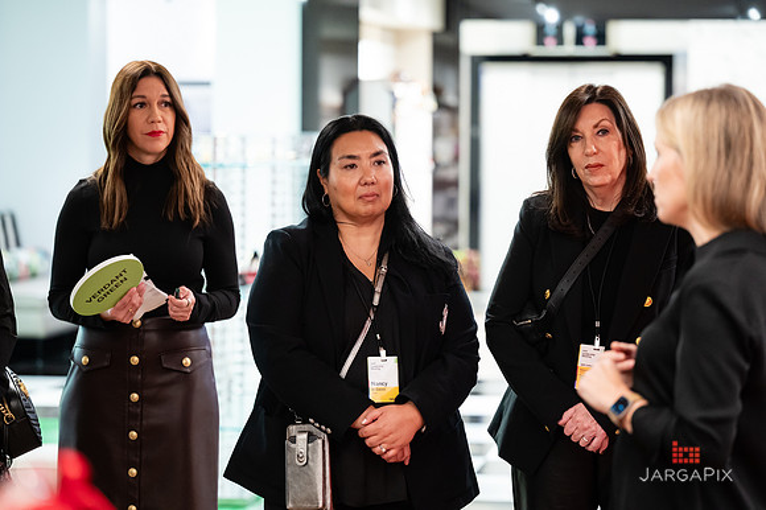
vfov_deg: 12.4
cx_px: 383
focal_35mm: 110
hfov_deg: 18.5
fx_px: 2346
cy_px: 255
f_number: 3.2
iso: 2500
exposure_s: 1/160
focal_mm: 110
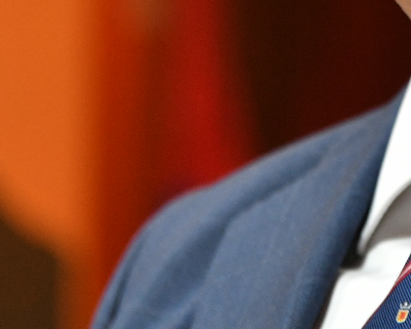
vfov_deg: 2.1
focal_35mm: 722
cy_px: -180
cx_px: 450
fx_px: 8784
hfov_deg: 2.7
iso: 2000
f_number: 4
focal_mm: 200
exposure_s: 1/160
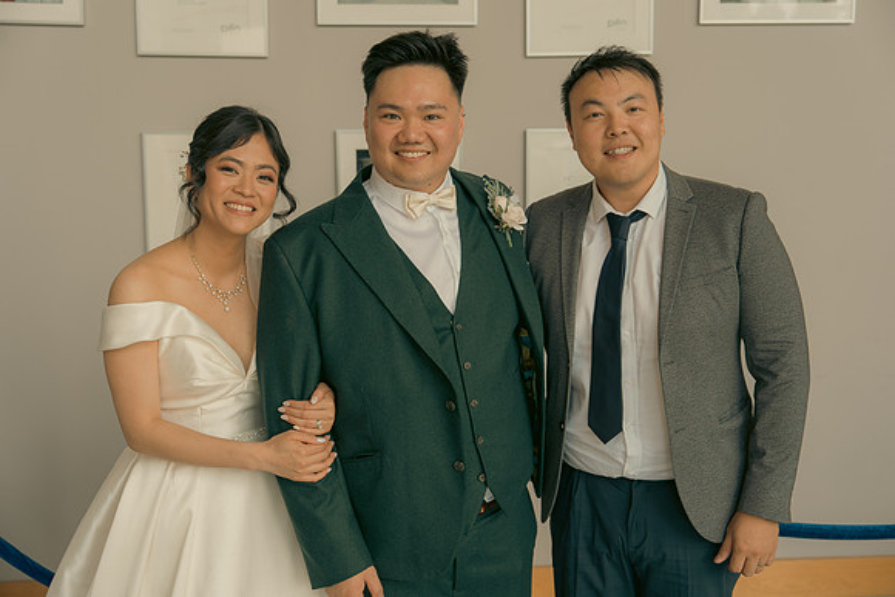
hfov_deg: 44.5
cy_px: 298
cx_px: 448
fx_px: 1094
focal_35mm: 44
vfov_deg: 30.5
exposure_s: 1/160
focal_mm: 44
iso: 200
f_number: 3.5
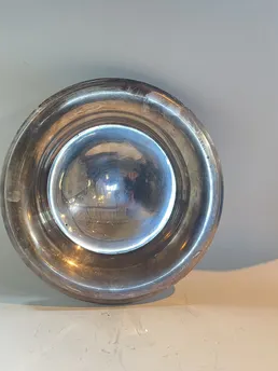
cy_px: 148
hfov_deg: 41.6
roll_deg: +0.7
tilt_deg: -14.6
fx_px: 364
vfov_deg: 53.6
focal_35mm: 34
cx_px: 112
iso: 125
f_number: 1.6
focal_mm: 5.1
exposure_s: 1/50
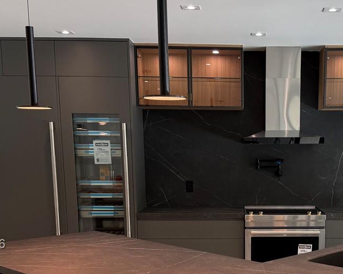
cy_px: 245
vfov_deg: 25.8
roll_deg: -0.1
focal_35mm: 57
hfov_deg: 32.4
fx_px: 578
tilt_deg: -10.0
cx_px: 260
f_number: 1.78
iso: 100
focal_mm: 6.76
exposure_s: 1/217
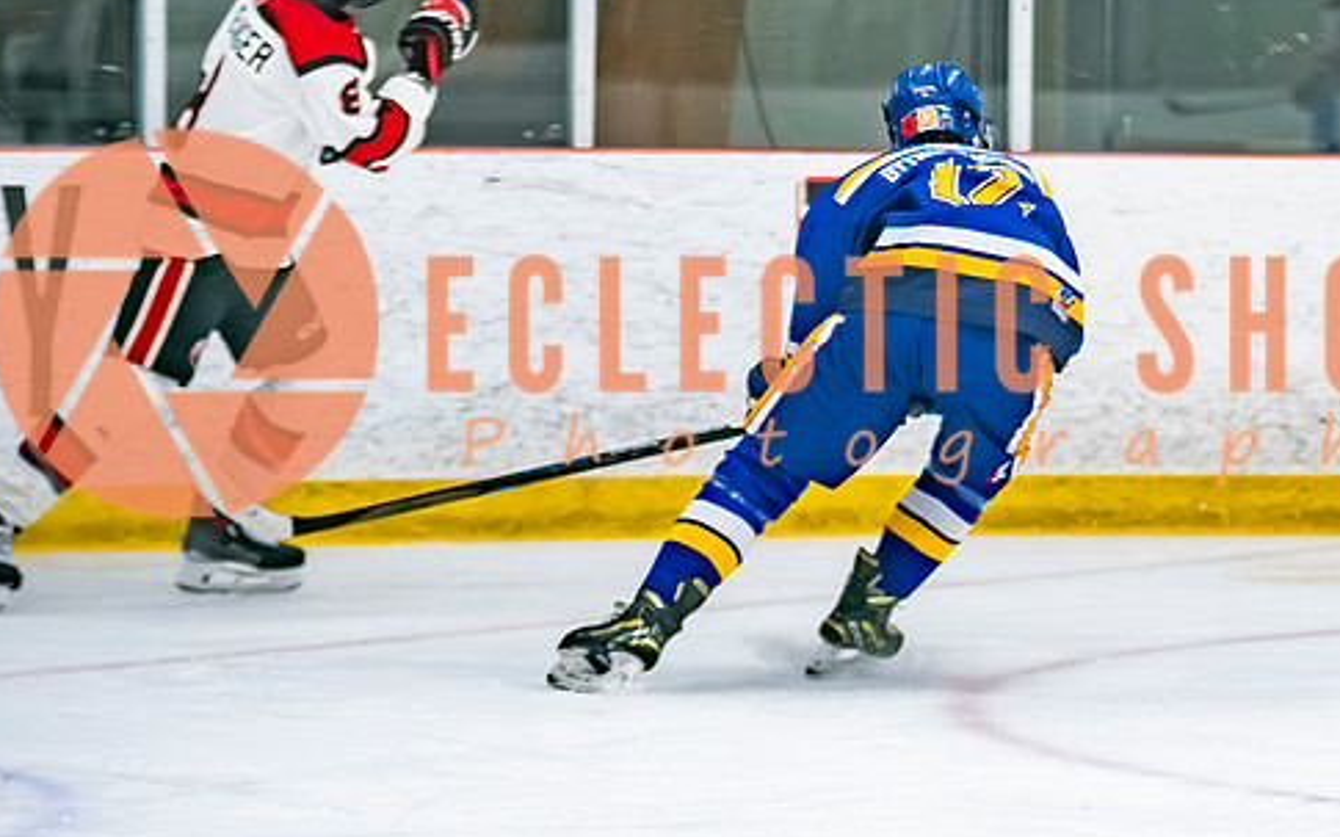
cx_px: 1192
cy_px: 312
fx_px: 10005
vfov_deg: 4.8
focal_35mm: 274
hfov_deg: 7.6
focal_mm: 120
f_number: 2.8
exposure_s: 1/640
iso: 2000
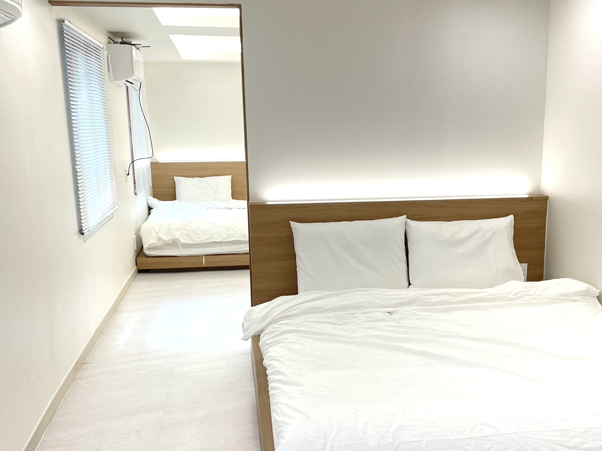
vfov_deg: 37.6
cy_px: 271
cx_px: 346
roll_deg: -0.6
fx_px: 661
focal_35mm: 38
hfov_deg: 48.8
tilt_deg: -11.6
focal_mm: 4.2
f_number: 1.6
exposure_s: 1/120
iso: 125
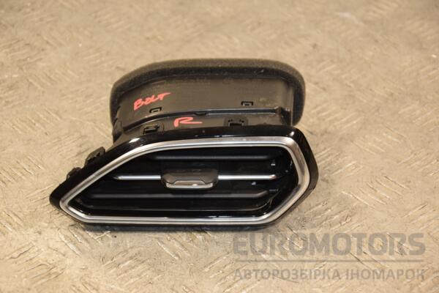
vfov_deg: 13.0
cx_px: 220
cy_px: 146
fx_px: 1280
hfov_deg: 19.5
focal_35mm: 105
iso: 800
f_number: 5.3
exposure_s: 1/125
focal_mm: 70
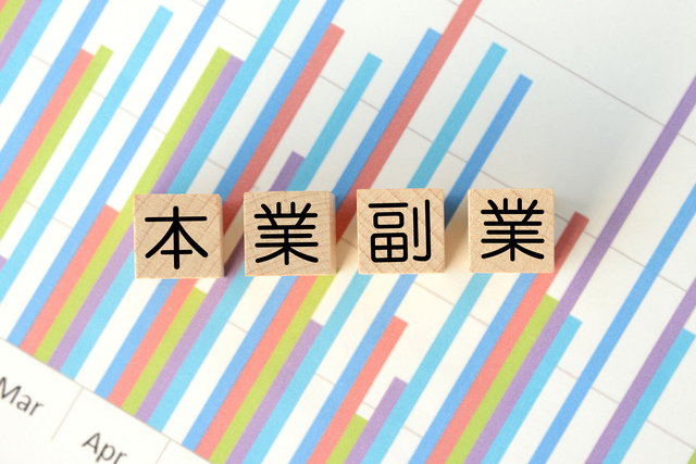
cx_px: 348
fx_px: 1354
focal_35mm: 70
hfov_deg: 28.8
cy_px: 232
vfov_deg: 19.5
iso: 800
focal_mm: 70
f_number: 8
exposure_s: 1/125
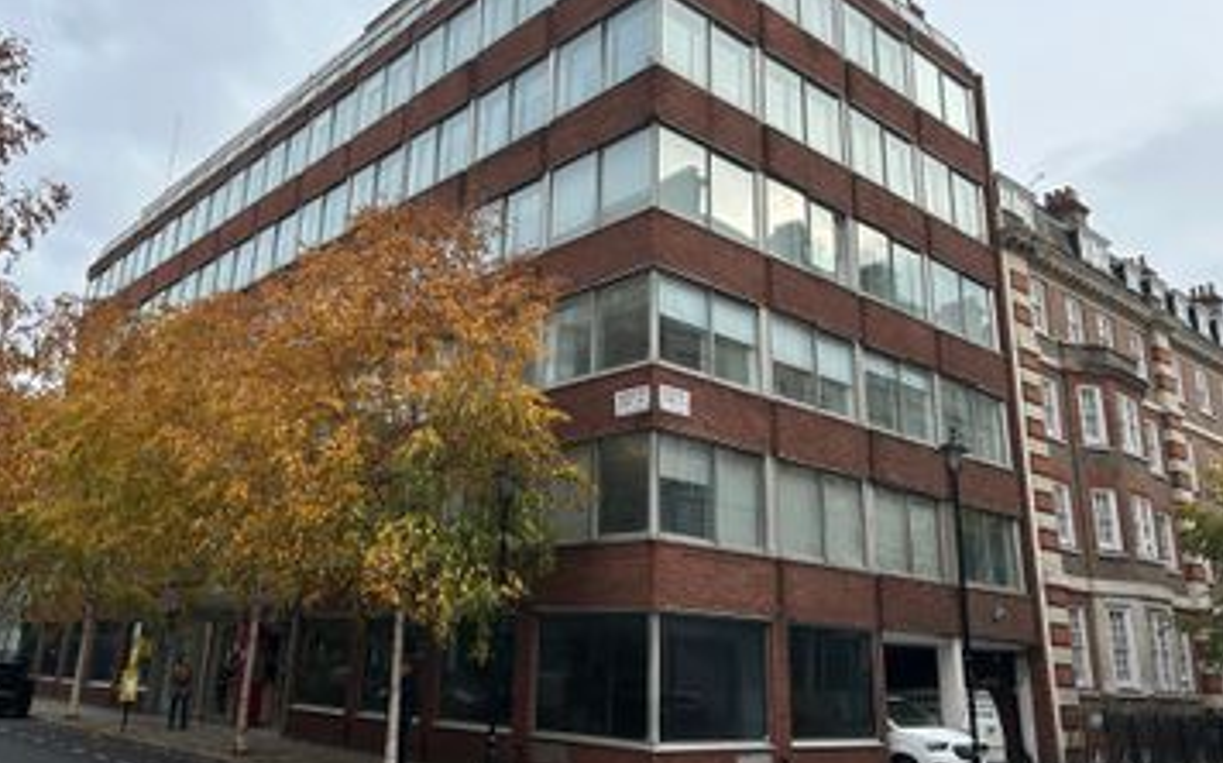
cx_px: 550
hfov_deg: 61.1
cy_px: 313
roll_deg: -2.9
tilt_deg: +18.2
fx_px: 1033
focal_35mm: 31
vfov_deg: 40.4
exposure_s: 1/1621
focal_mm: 5.7
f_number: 1.5
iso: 50
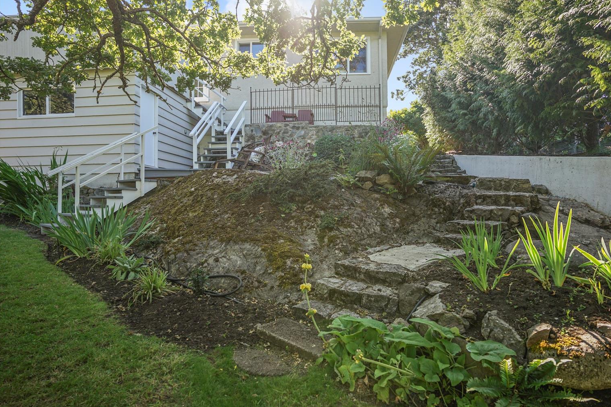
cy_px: 202
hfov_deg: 89.9
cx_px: 322
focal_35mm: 18
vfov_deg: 67.4
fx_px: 305
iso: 125
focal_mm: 17
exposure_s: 1/250
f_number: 2.8
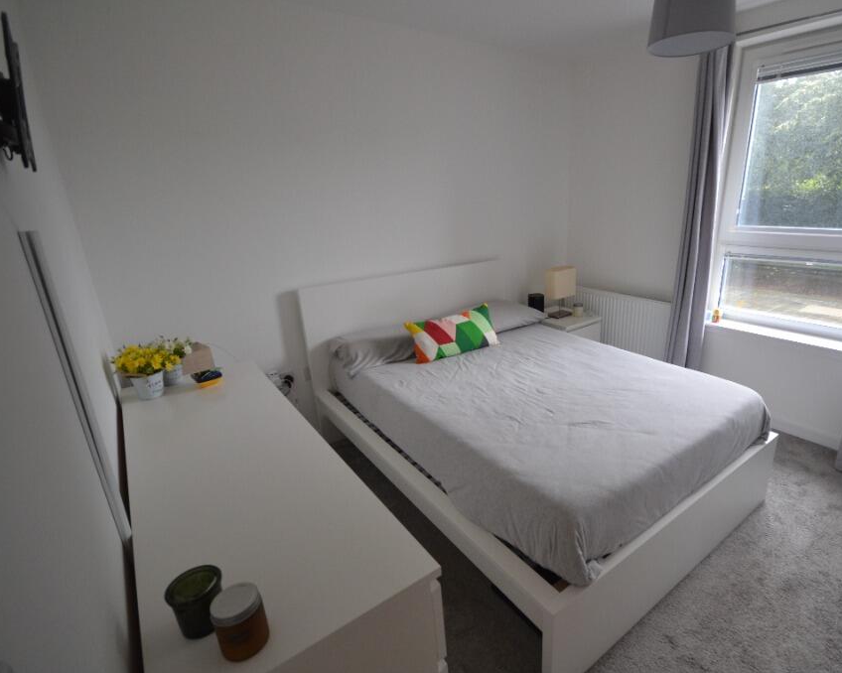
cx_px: 503
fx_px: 424
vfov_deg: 77.0
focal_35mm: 17
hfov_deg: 88.6
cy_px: 338
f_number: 4
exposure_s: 1/60
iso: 560
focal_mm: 10
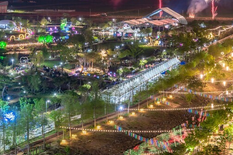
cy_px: 2
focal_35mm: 105
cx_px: 126
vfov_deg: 12.9
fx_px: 679
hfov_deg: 19.5
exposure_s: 2.5
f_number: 5.6
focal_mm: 41
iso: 100
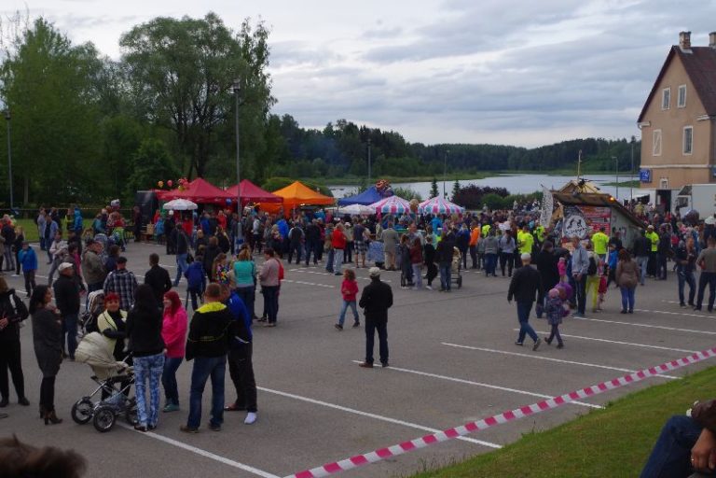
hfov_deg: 46.4
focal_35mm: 42
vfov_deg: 31.9
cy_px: 239
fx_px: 835
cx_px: 358
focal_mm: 28.13
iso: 200
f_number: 11
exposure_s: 1/60
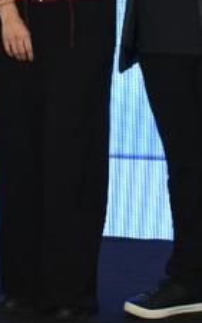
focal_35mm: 157
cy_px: -76
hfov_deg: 8.3
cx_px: 64
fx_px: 1385
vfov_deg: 13.0
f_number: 4
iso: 100
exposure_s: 1/100
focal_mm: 25
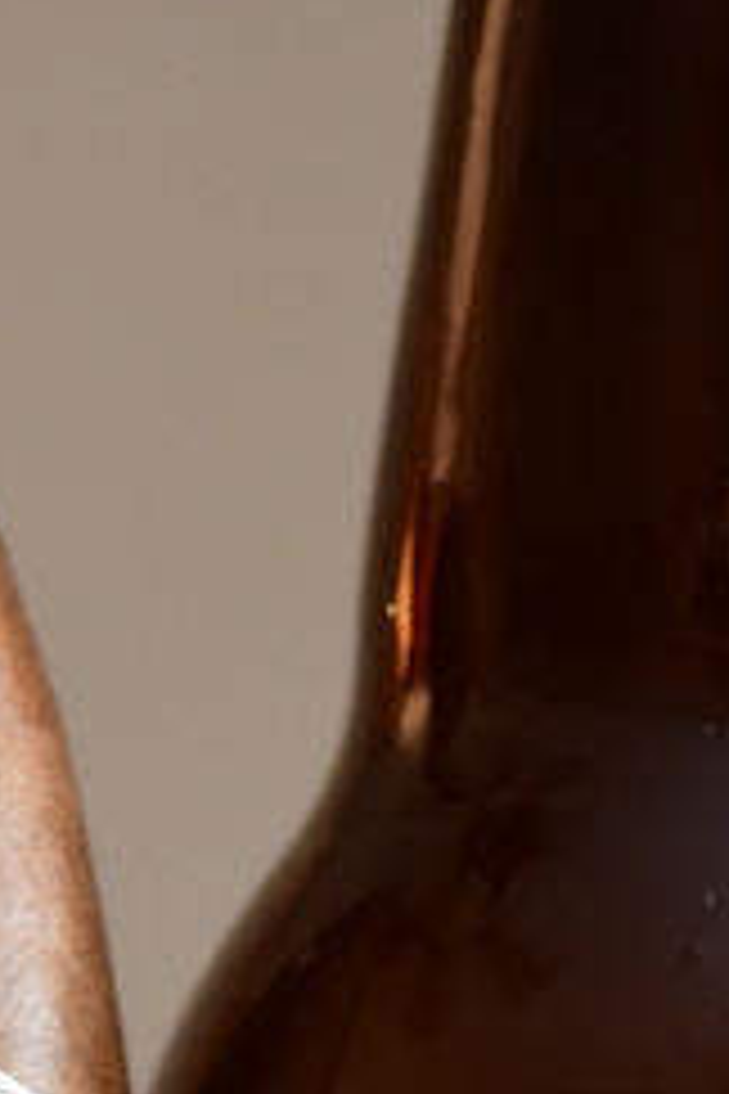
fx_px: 7411
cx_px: -117
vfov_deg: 8.2
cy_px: 1850
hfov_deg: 5.6
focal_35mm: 244
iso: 1250
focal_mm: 40
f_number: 3
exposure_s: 1/20
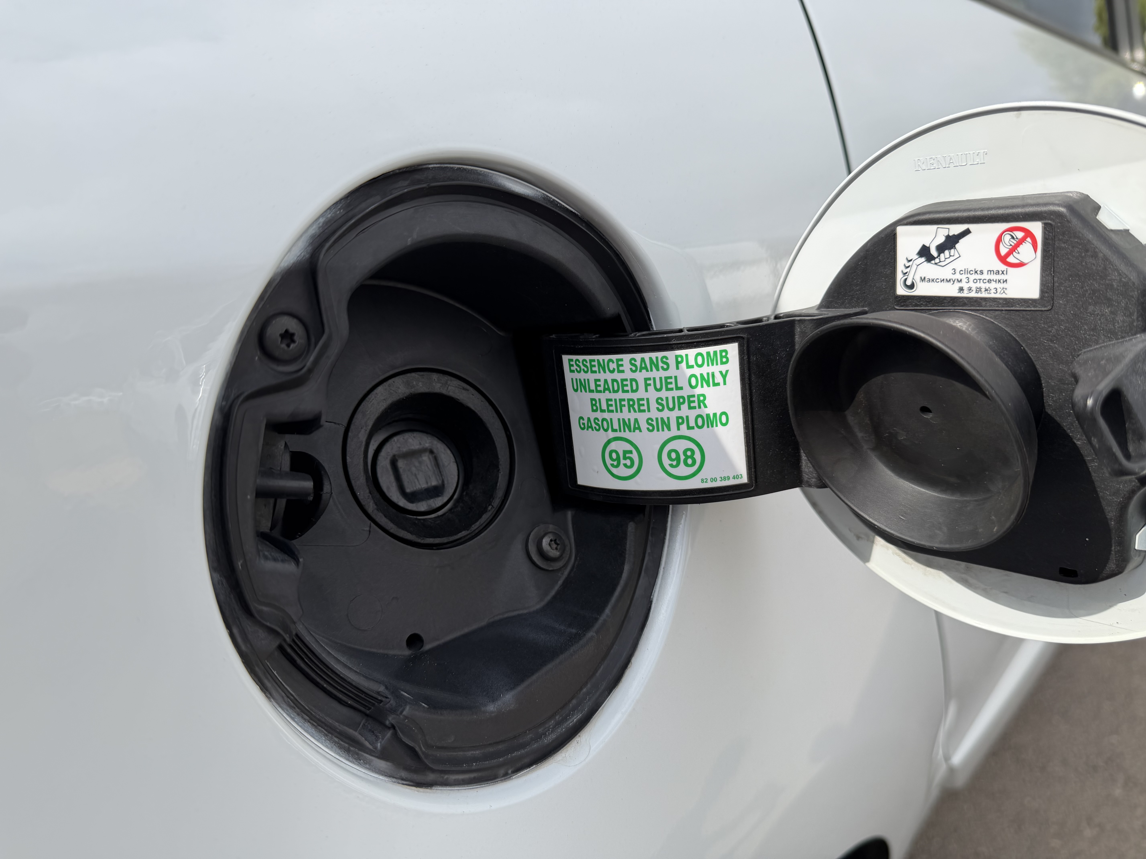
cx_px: 573
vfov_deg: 56.8
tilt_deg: -19.7
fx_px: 795
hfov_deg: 71.6
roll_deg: +1.0
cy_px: 430
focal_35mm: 24
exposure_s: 1/2299
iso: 80
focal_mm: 6.76
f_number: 1.78
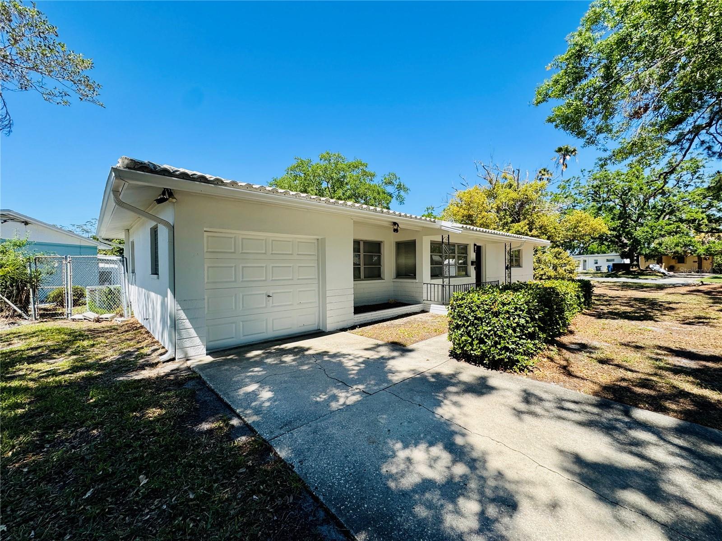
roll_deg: +0.5
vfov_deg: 85.7
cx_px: 361
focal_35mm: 14
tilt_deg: -0.6
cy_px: 270
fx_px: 292
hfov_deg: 102.1
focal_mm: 2.22
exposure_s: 1/1034
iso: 50
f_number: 2.2
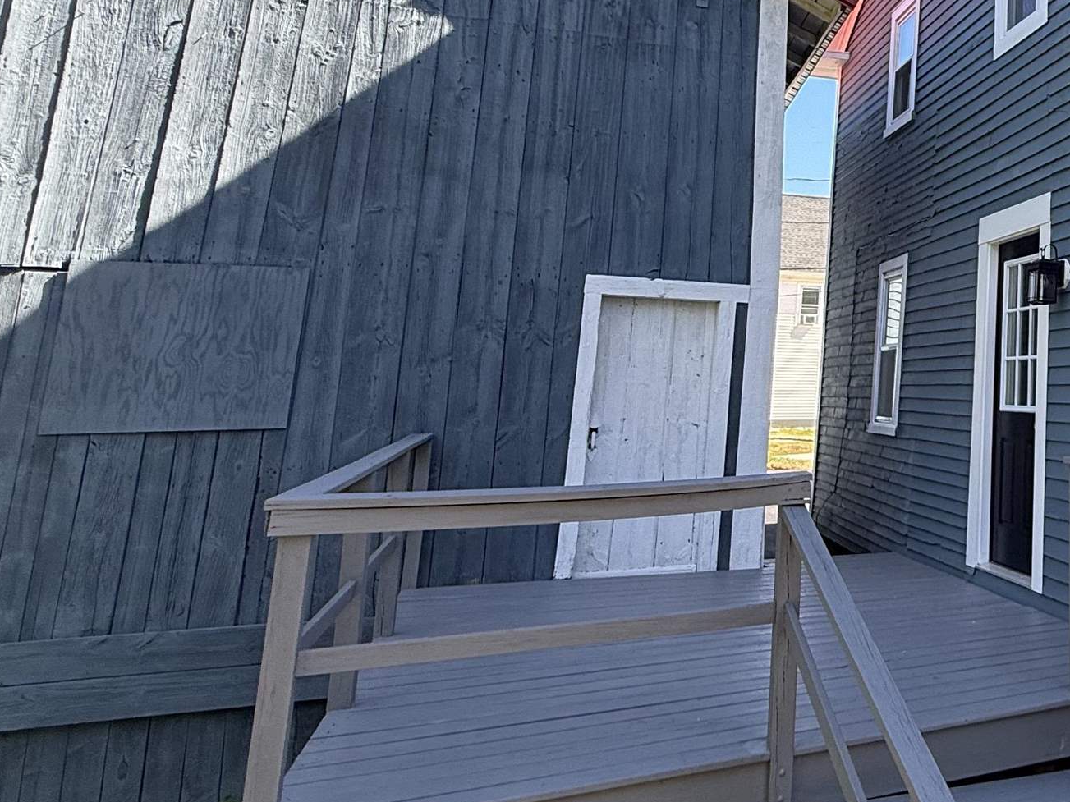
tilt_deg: +14.3
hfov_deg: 45.5
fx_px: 1020
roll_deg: -0.5
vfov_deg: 41.3
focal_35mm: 33
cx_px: 1098
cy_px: 171
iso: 64
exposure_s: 1/365
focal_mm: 2.22
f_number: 2.2
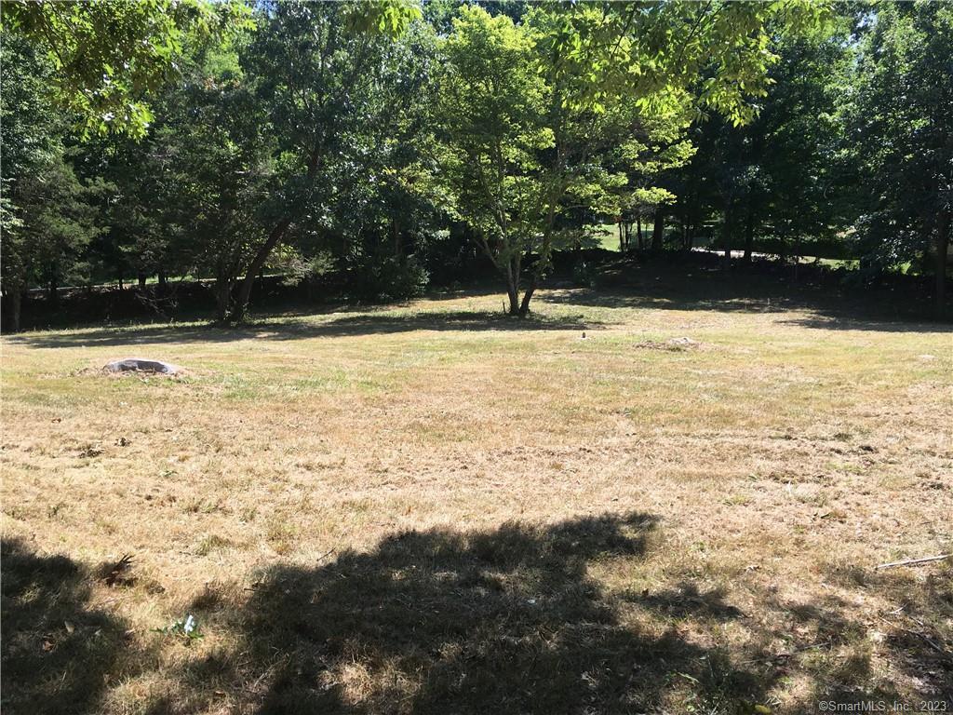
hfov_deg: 61.7
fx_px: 798
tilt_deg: -4.8
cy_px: 358
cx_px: 476
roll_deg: -0.7
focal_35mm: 29
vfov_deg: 48.2
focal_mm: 4.15
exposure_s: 1/523
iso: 25
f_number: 2.2
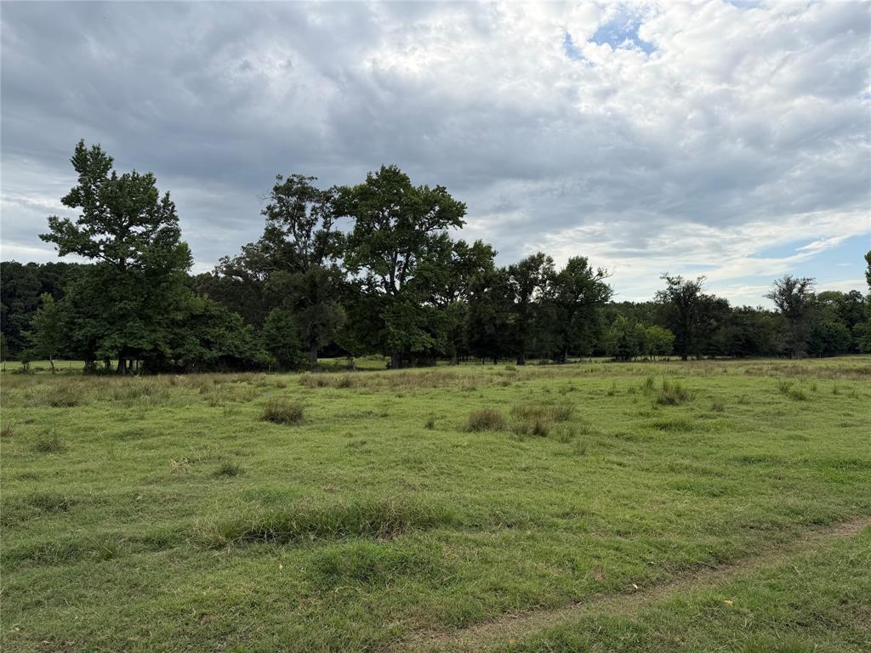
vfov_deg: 56.8
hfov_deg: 71.6
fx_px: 604
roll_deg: +0.8
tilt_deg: +2.8
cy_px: 326
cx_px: 436
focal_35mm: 24
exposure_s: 1/2000
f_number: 1.78
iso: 80
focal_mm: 6.76
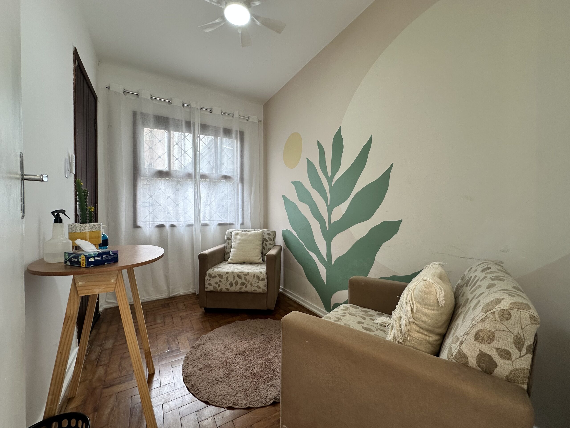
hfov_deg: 102.1
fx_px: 231
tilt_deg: -0.6
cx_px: 285
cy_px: 214
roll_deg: -0.1
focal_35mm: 14
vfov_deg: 85.7
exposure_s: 1/120
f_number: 2.2
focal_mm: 2.22
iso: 64
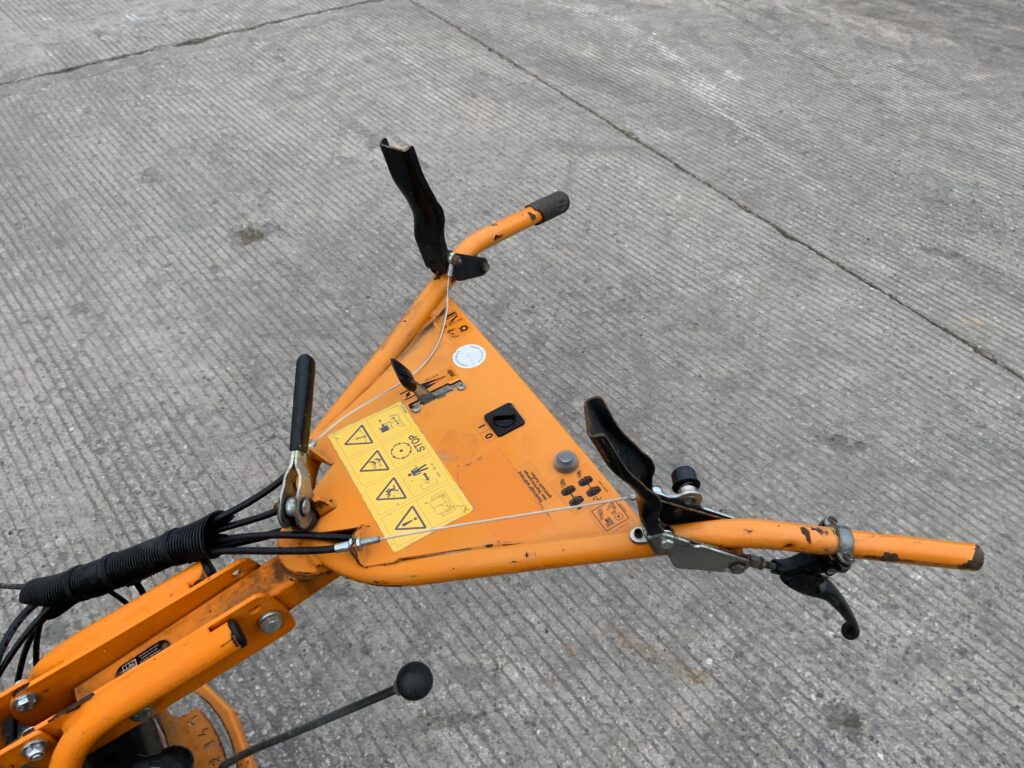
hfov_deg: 61.7
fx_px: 858
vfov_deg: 48.2
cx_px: 512
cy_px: 384
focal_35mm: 29
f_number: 1.8
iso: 16
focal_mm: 3
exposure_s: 1/378
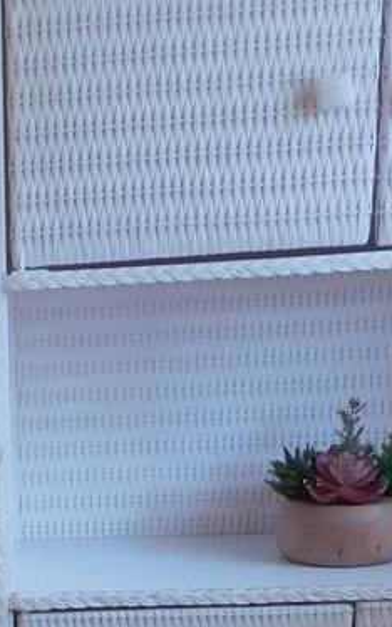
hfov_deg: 12.1
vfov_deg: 19.0
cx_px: -300
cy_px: 857
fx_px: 1708
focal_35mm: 100
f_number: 3
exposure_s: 1/40
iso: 125
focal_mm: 4
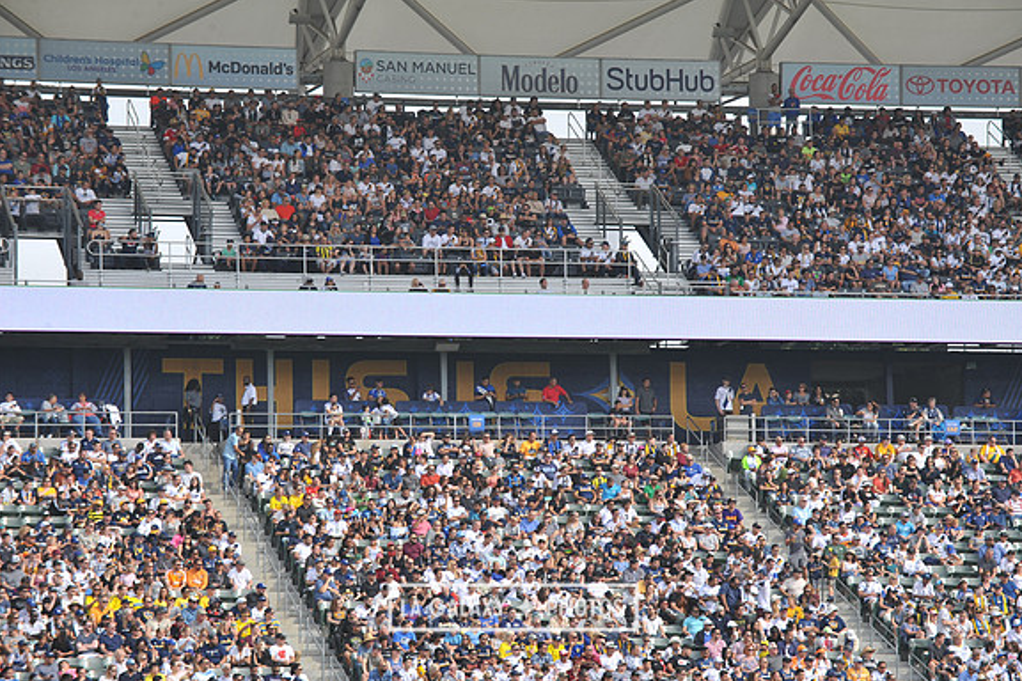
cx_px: 513
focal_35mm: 151
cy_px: 340
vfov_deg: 9.1
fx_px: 4286
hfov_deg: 13.6
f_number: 9
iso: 250
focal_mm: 150
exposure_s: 1/320
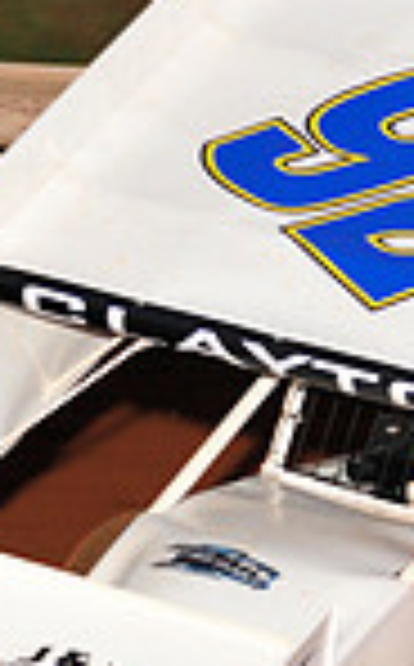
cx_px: 338
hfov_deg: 2.7
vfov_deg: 4.4
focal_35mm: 480
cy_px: 522
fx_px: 8699
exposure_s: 1/320
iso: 800
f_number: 5.6
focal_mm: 120
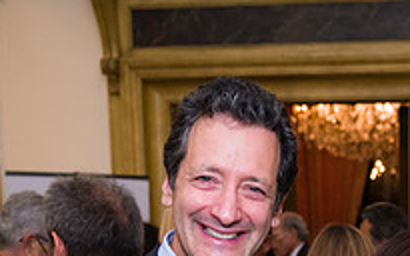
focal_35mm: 78
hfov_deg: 25.3
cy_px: 377
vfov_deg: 15.5
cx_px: 400
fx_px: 871
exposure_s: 1/125
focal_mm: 27
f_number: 3.2
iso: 1000
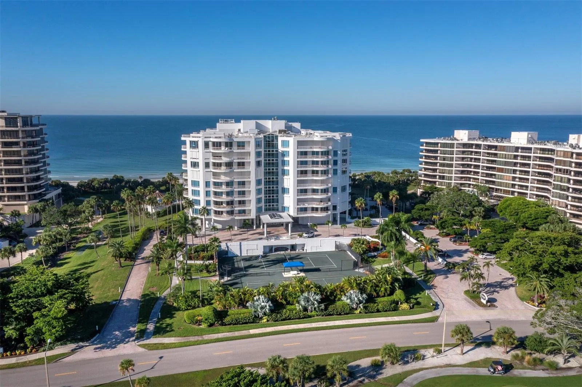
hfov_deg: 65.5
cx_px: 291
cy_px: 194
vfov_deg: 46.4
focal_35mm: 28
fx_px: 452
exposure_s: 1/1000
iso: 100
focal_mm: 10.26
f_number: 7.1
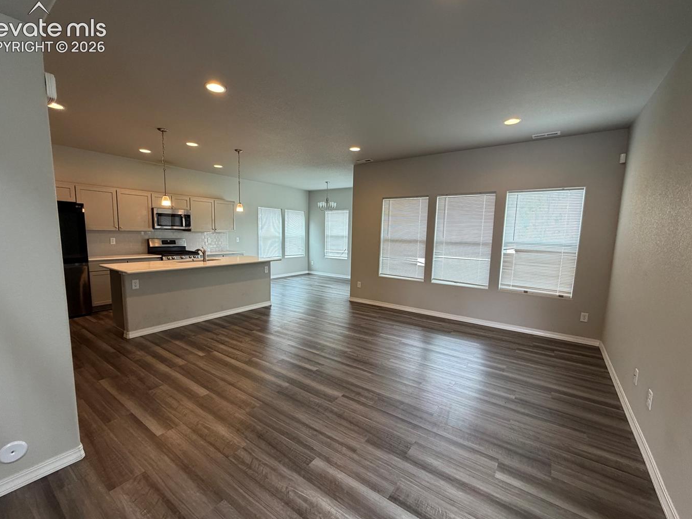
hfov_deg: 98.1
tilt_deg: -7.4
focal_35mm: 15
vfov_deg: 81.7
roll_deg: -0.6
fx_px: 300
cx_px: 336
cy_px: 266
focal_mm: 2.22
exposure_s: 1/120
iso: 250
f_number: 2.2
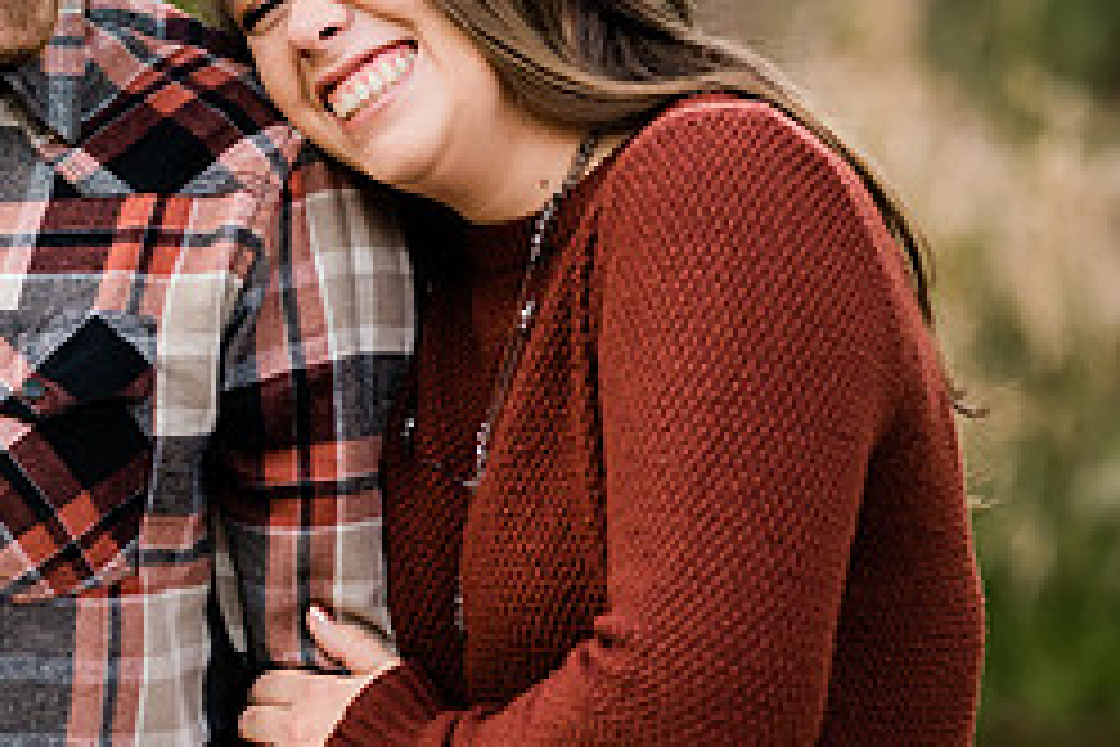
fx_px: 6160
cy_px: 220
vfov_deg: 6.9
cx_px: 243
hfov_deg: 10.4
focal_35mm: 198
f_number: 2.5
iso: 500
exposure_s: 1/200
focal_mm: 85
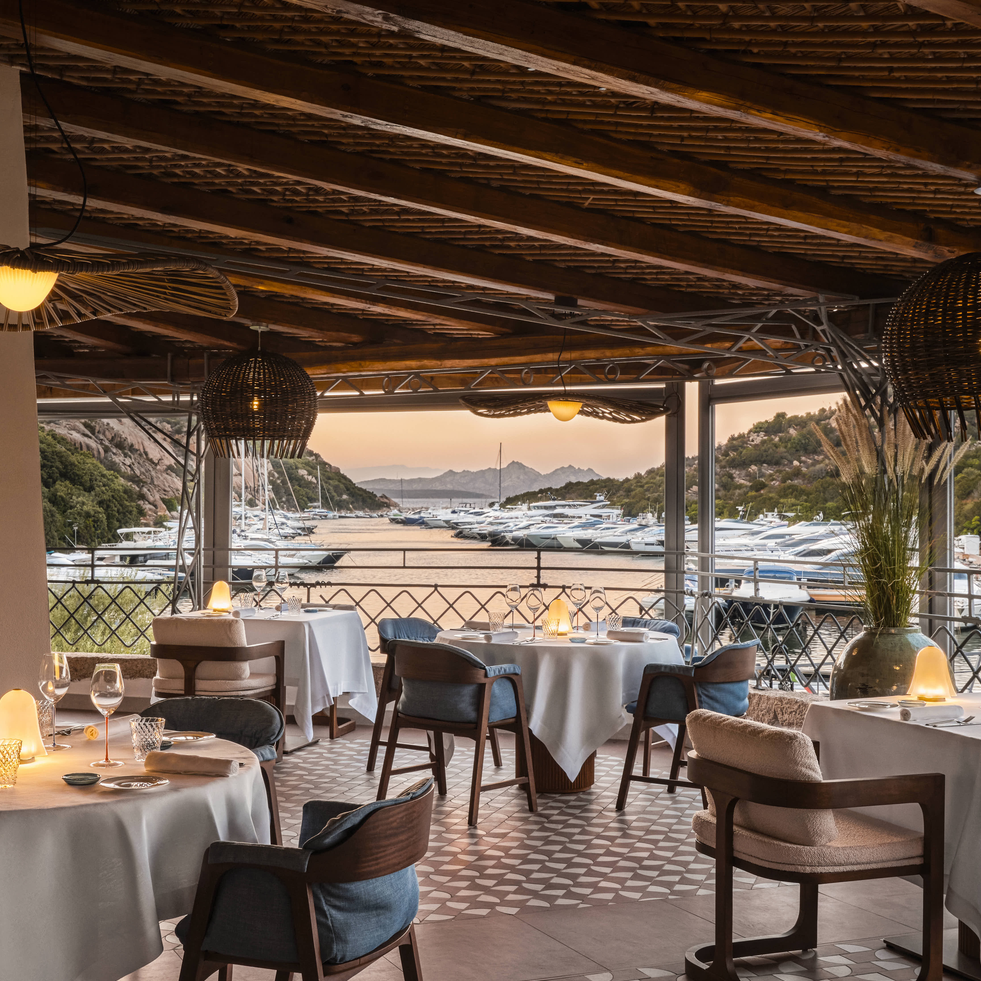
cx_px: 415
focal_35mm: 48
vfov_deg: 35.4
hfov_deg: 35.3
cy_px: 500
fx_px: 1539
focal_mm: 36.2
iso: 800
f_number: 16
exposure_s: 1/3
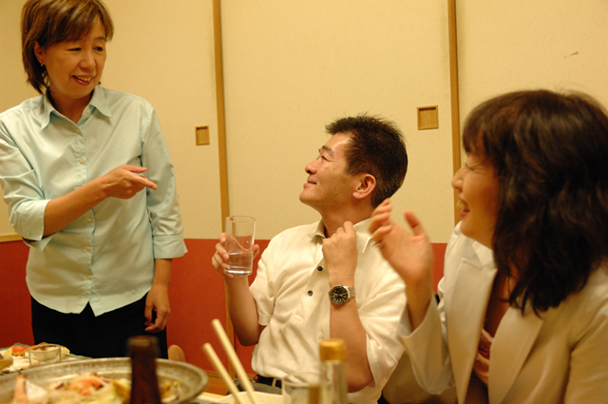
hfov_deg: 46.5
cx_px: 304
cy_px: 202
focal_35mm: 42
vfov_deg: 31.8
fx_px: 708
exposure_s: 1/50
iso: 640
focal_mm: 28
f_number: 2.8
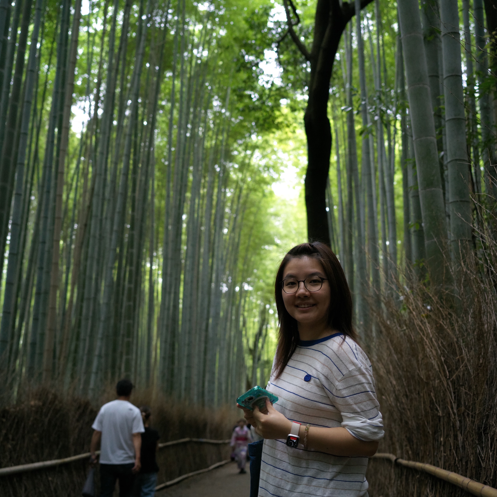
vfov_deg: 40.0
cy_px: 247
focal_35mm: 42
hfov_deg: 40.0
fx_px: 682
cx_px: 247
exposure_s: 1/100
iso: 3200
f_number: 4.5
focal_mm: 45
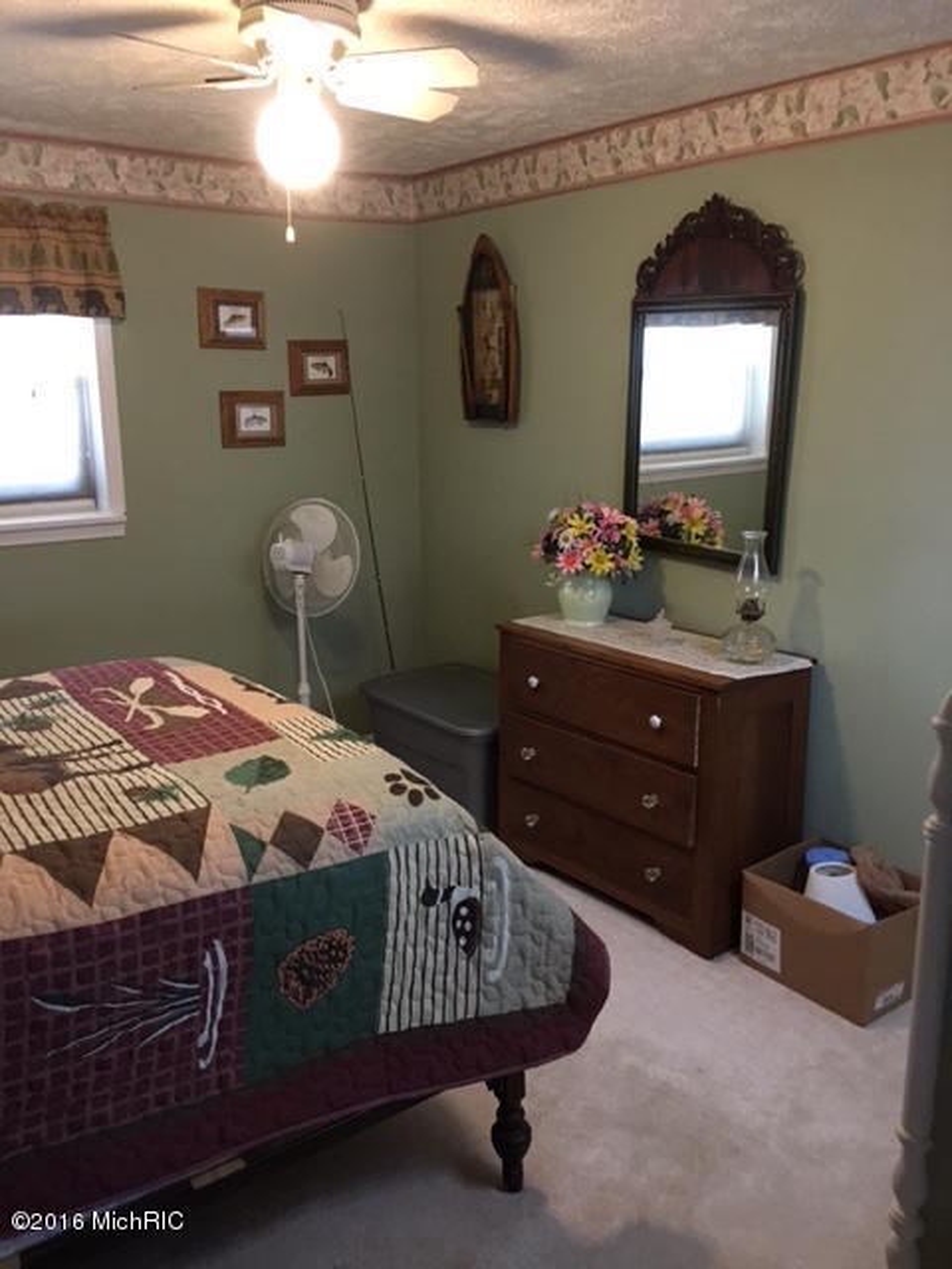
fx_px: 1063
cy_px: 634
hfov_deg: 48.2
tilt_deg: -13.3
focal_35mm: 29
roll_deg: -0.2
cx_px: 476
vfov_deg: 61.7
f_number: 2.2
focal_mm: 4.15
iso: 100
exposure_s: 1/4
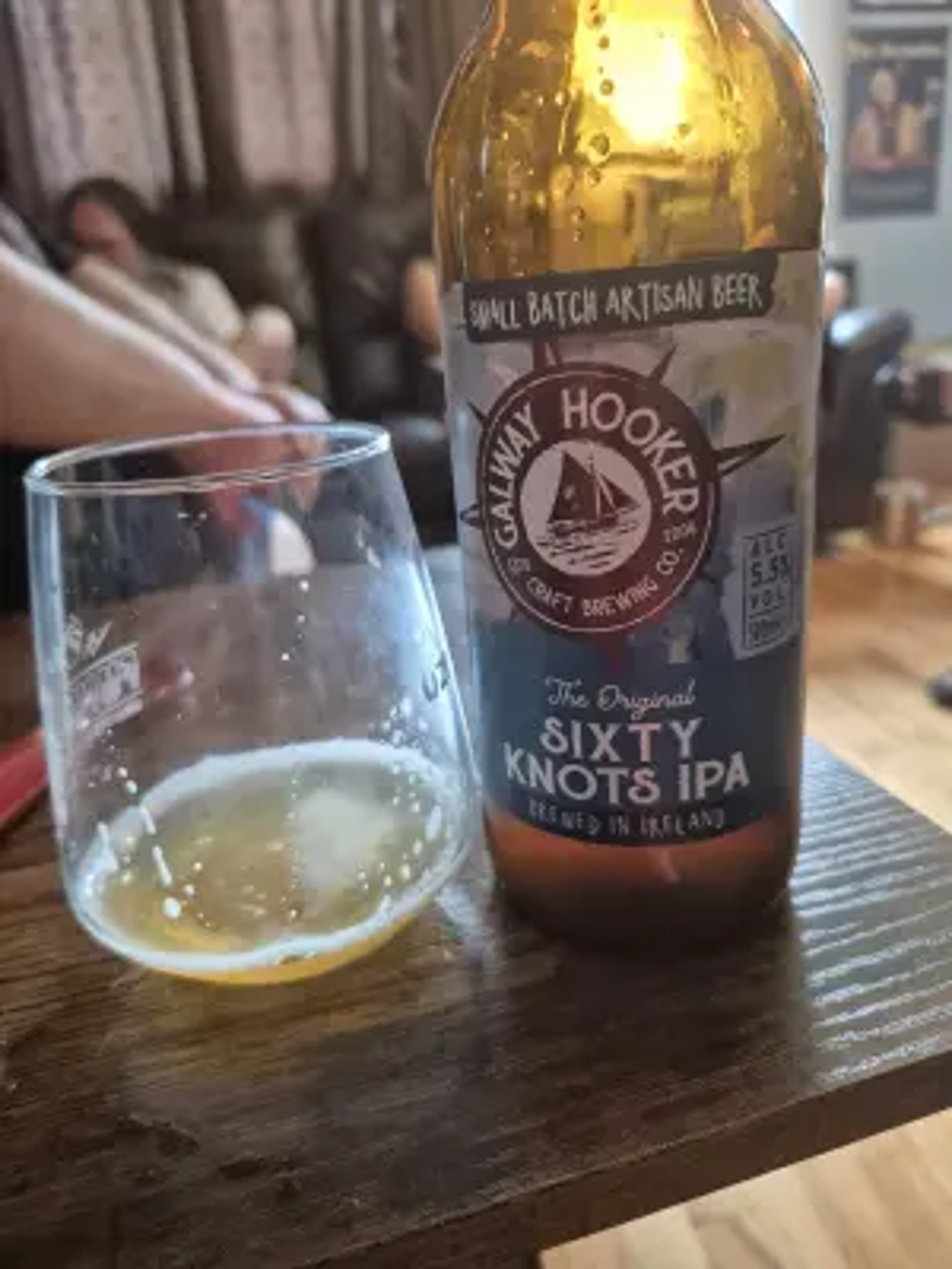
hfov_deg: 58.9
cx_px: 476
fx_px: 843
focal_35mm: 23
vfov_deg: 73.9
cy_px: 634
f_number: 1.8
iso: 1250
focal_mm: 5.4
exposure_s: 1/60
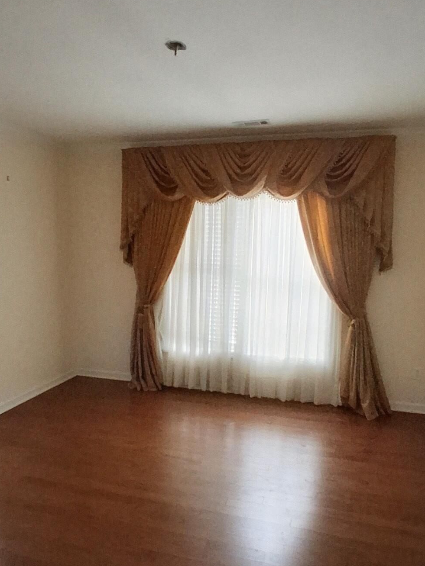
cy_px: 323
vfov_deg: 67.0
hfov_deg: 53.0
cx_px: 223
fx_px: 426
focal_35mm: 26
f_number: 2.2
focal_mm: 1.4
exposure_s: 1/30
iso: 500
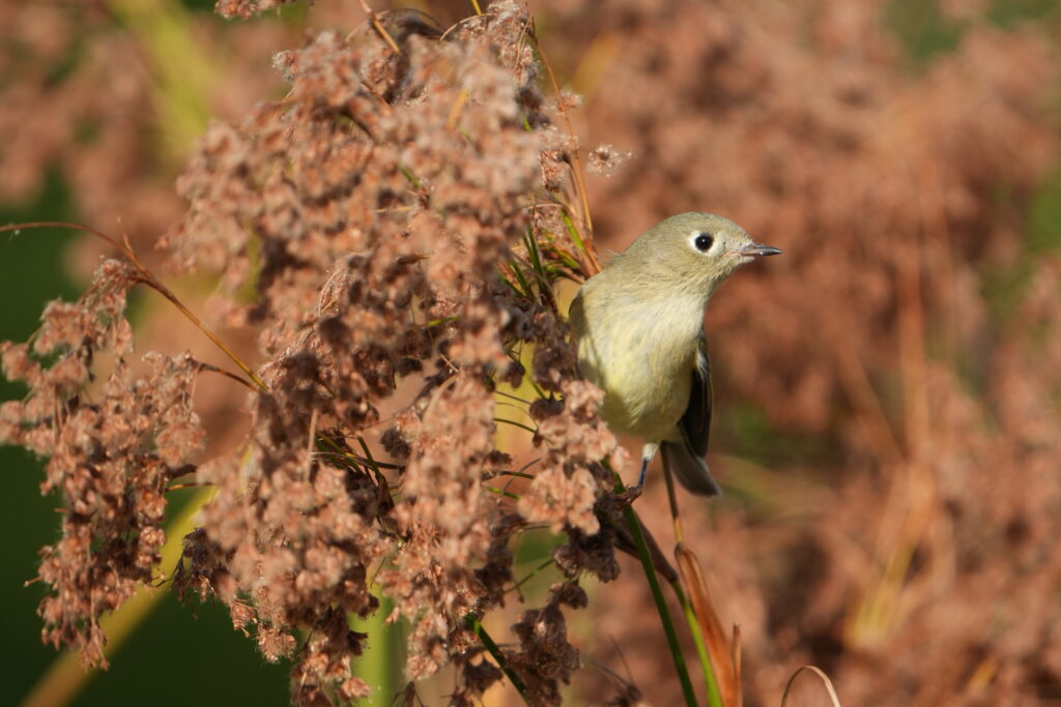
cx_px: 530
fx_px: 26527
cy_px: 354
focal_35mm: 900
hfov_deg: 2.3
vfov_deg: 1.5
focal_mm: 600
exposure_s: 1/1600
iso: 500
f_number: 6.3
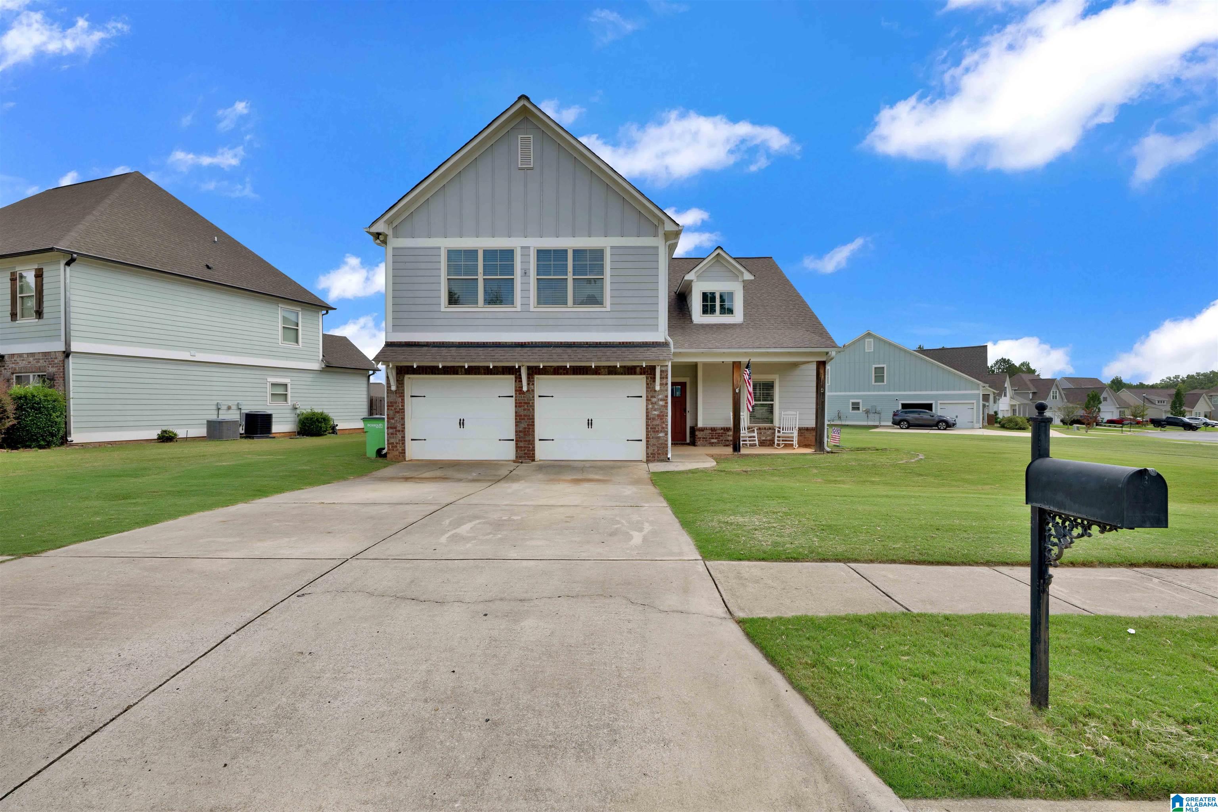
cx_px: 609
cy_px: 406
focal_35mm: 16
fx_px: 541
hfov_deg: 96.7
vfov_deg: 73.7
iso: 80
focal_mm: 16
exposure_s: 1/125
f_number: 8
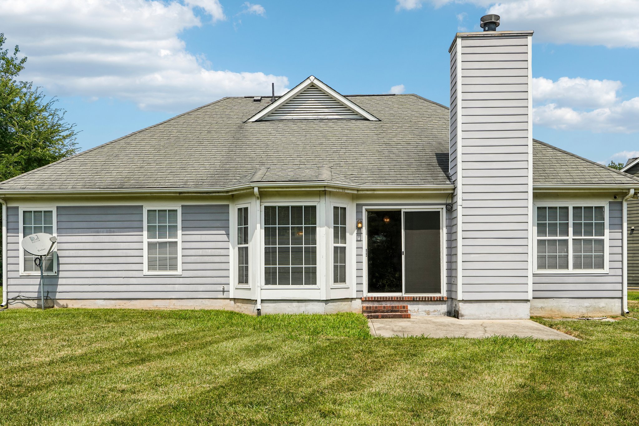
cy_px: 213
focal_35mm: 30
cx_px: 320
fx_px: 532
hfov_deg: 61.9
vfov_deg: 43.6
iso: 100
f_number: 8
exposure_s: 1/125
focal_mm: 20
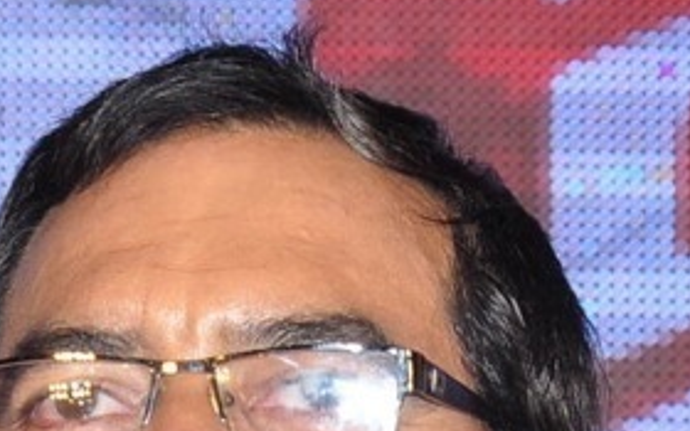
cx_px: 266
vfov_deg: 1.9
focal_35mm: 686
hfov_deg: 3.1
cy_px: 868
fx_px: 12903
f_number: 8
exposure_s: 1/125
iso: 400
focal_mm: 105
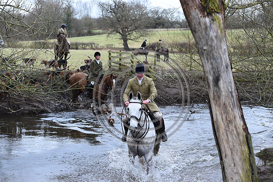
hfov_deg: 27.0
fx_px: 568
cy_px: 91
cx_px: 136
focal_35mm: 75
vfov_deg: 18.2
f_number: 5.6
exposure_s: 1/1250
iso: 2000
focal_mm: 75
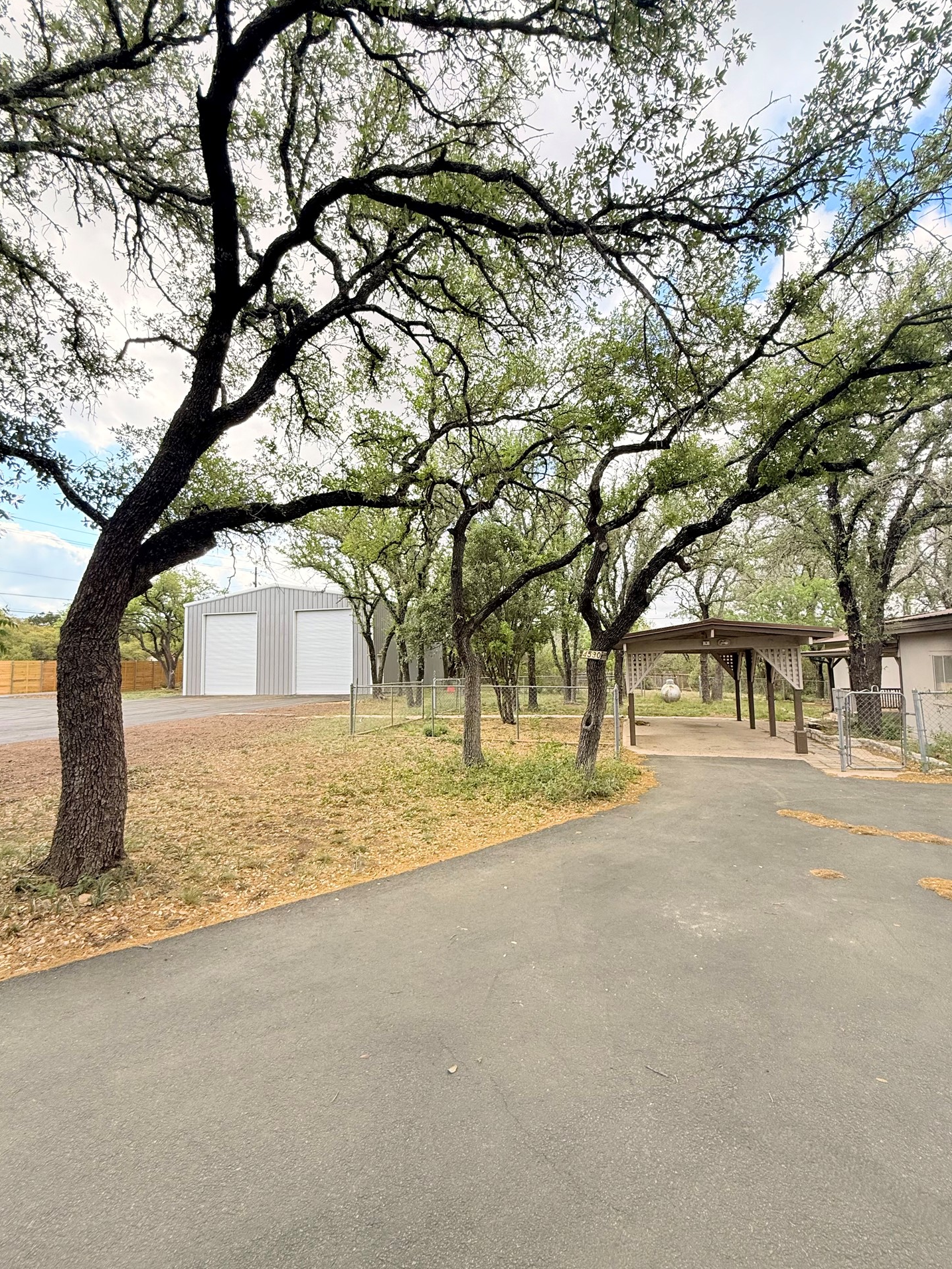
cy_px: 622
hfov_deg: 81.8
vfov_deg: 98.1
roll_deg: +0.5
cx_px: 476
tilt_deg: +5.1
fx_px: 550
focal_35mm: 15
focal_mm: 2.22
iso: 64
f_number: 2.2
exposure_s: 1/789
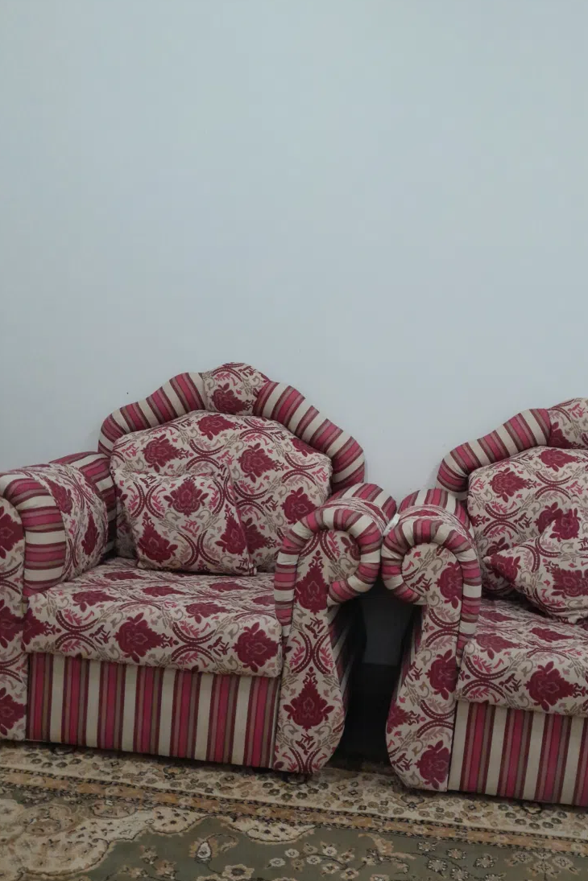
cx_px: 404
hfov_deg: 37.3
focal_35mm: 35
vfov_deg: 54.2
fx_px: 857
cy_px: 512
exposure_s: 1/50
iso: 320
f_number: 1.8
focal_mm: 4
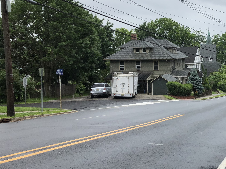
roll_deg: -0.3
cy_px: 67
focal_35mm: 55
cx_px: 209
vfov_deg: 26.5
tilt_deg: -2.6
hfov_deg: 32.9
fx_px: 359
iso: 20
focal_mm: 4
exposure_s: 1/1130
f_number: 1.8
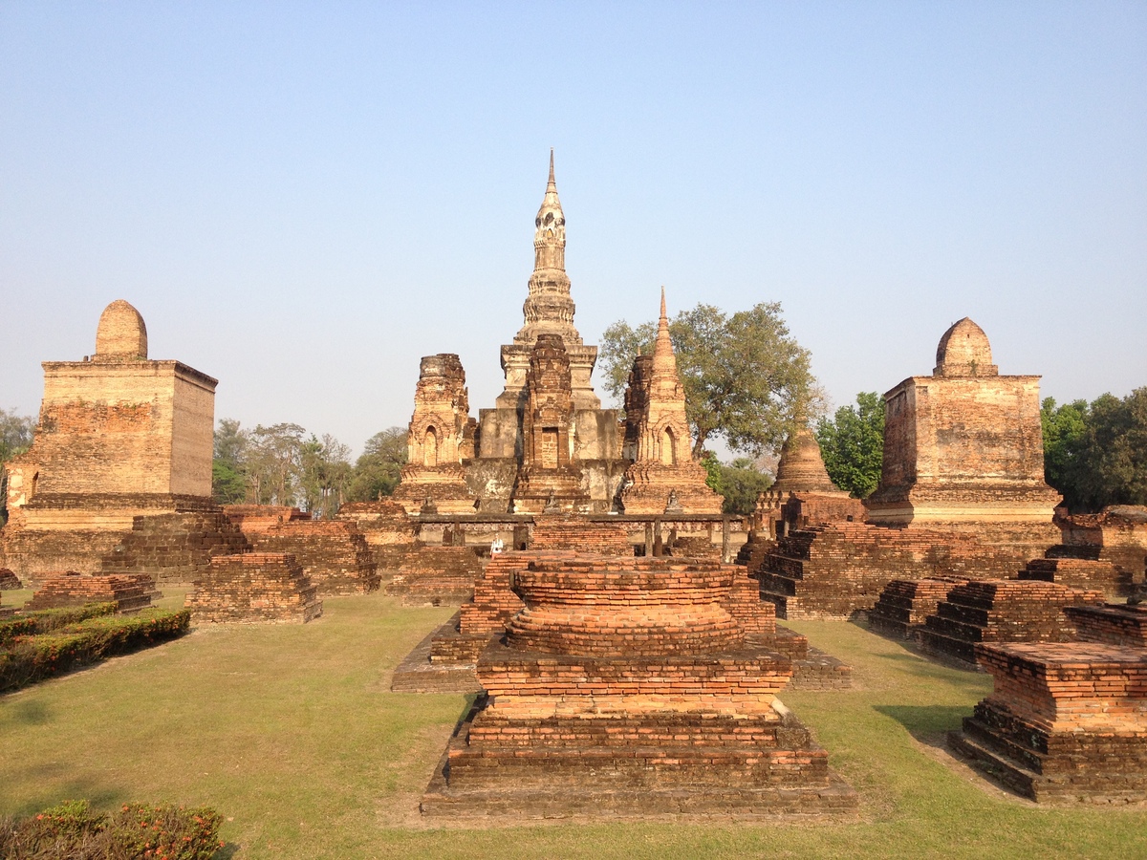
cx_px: 574
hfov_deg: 52.6
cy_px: 430
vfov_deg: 40.7
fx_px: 1160
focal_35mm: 35
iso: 50
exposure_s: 1/767
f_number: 2.4
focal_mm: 4.28
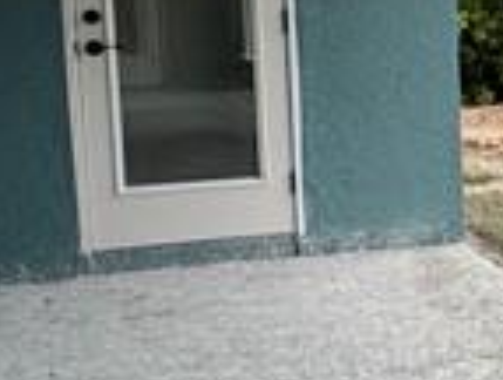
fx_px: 1457
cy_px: 123
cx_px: 1034
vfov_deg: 14.8
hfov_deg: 15.3
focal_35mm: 100
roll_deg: -1.4
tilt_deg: -7.8
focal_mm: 2.22
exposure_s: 1/253
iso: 40
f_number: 2.2
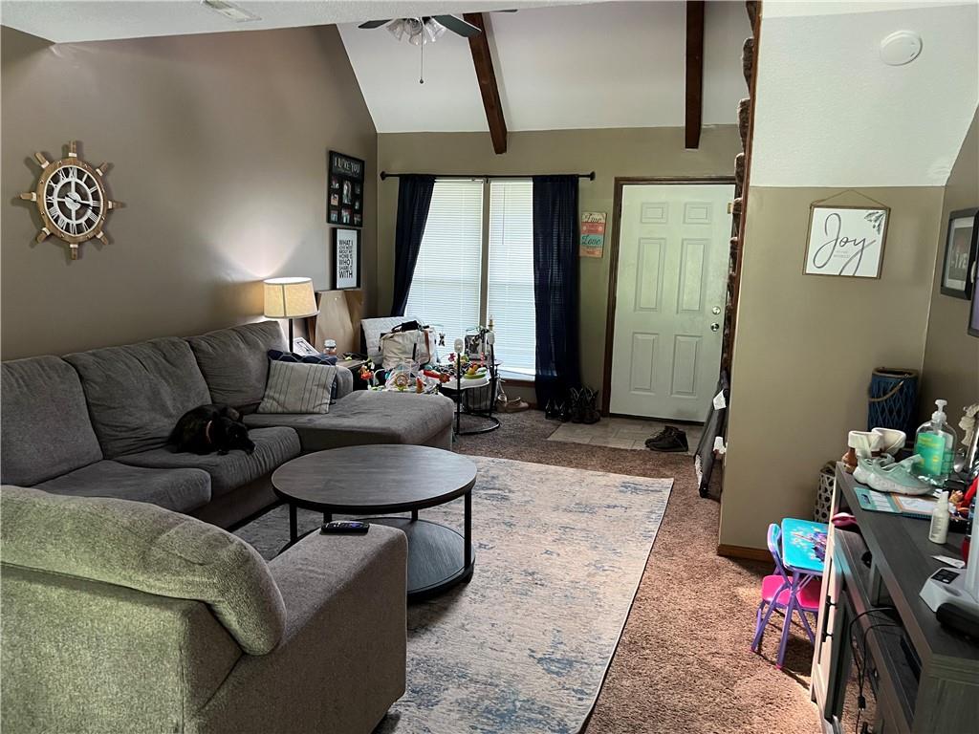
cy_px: 367
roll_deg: -1.1
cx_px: 490
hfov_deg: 67.3
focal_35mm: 26
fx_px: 735
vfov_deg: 53.1
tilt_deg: -10.1
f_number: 1.5
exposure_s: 1/60
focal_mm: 5.7
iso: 250
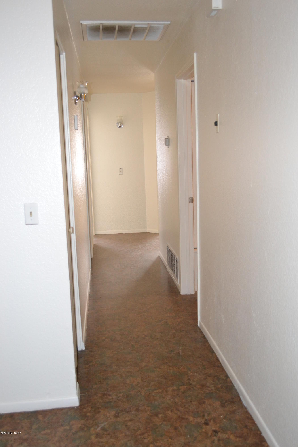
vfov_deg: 53.1
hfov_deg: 36.9
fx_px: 447
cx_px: 149
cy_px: 224
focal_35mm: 36
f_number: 4
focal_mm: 24
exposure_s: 1/60
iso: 2000
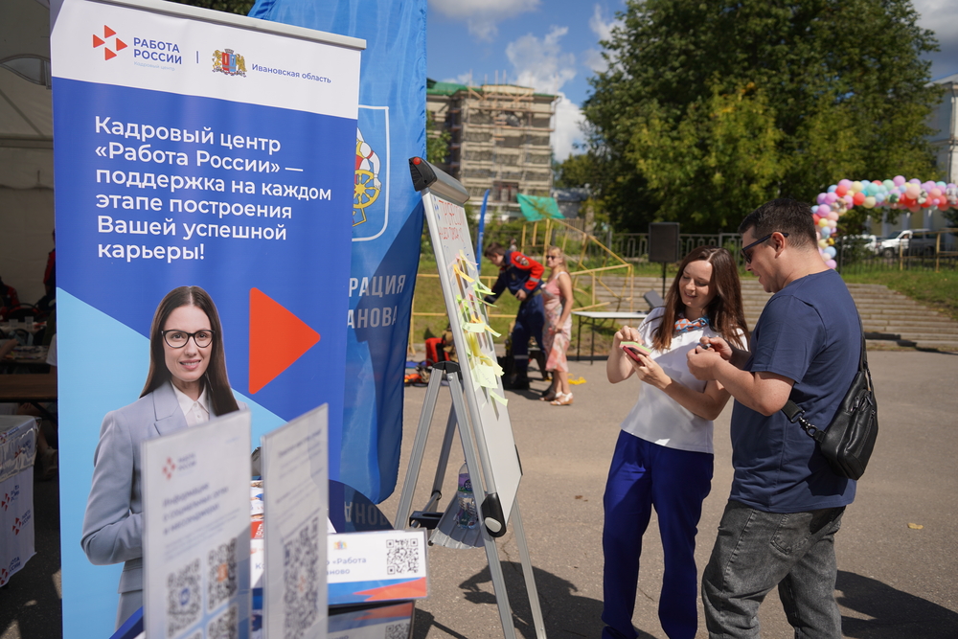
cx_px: 479
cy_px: 320
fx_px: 905
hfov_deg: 55.8
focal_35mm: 34
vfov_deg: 38.9
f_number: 4.5
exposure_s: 1/1600
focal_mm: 34
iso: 100
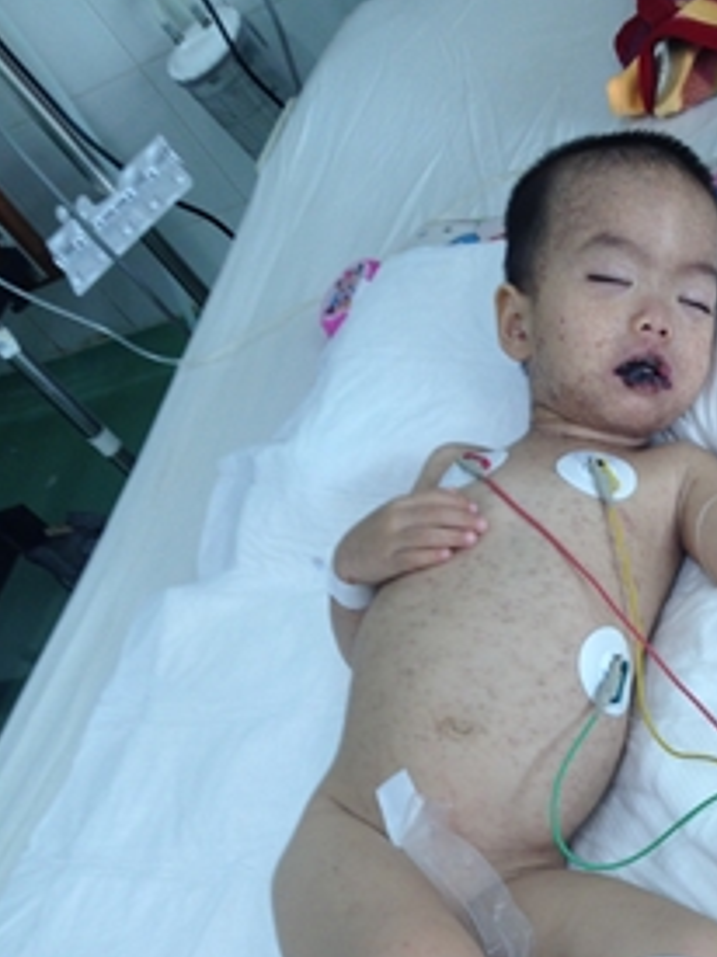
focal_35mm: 57
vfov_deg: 32.9
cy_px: 766
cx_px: 567
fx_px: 1575
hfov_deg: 25.2
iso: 64
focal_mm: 4.28
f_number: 2.4
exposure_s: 1/33
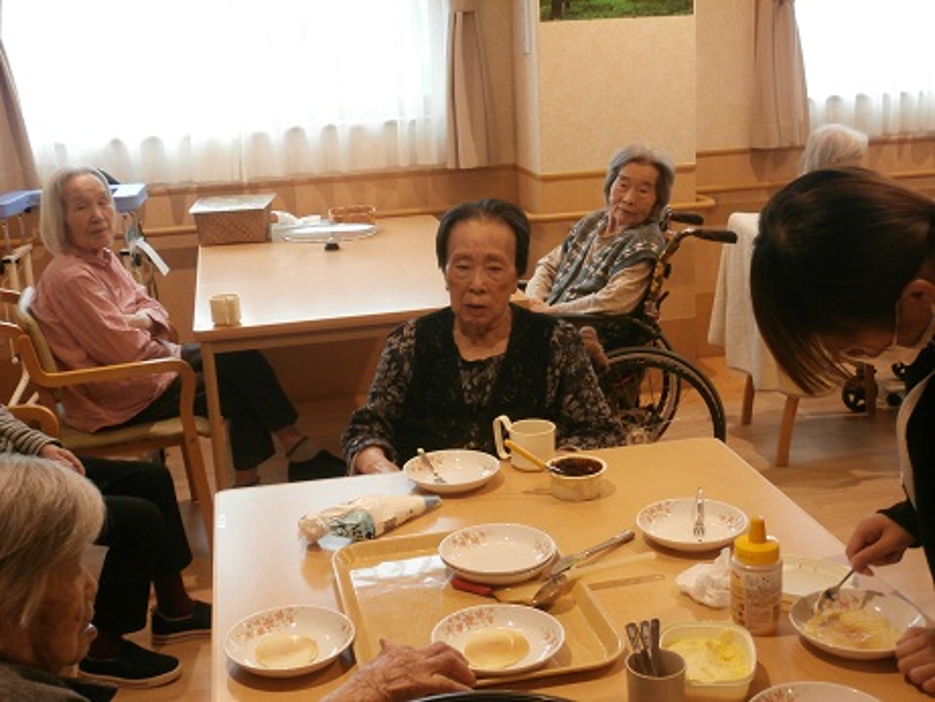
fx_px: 1270
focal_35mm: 47
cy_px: 351
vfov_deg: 30.9
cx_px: 468
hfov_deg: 40.4
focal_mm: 8.29
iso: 400
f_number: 4.2
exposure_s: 1/40
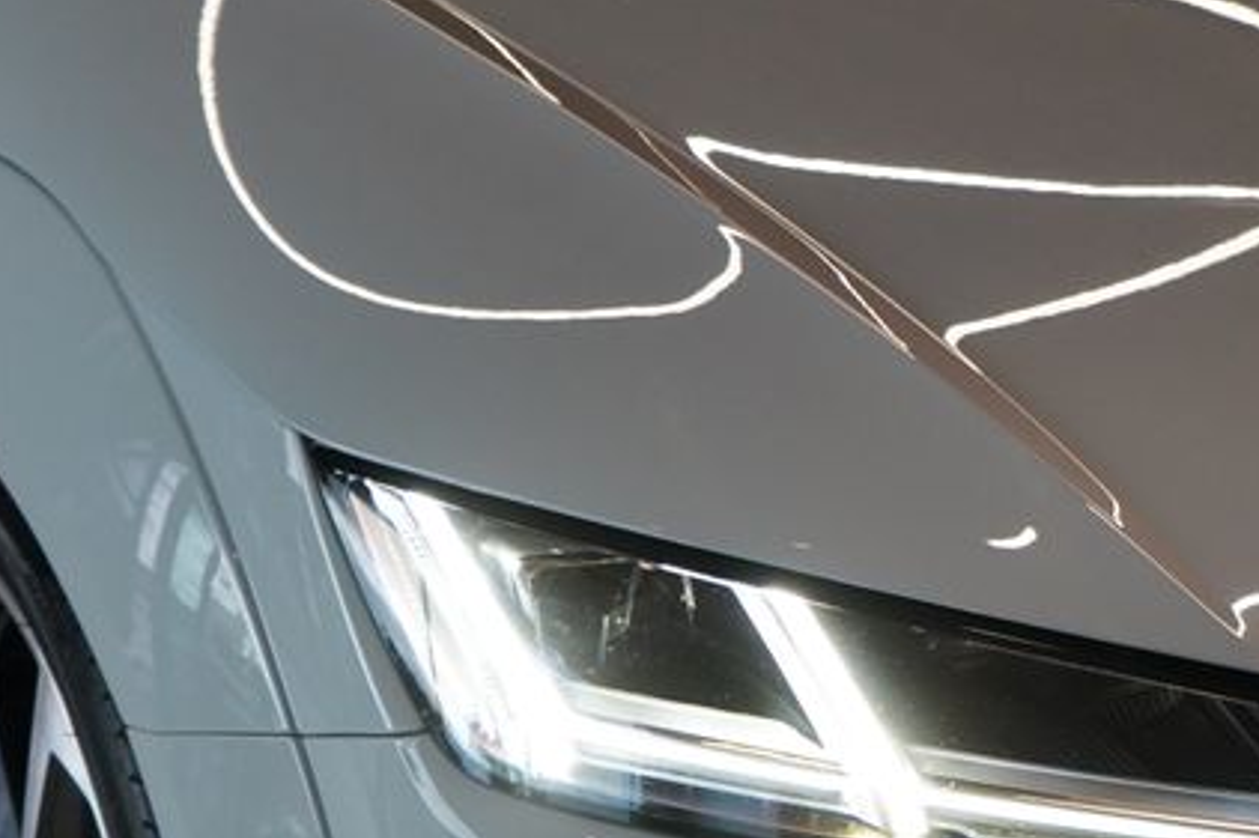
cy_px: 574
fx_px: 5943
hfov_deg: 12.1
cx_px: 844
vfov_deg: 8.1
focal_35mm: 170
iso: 4000
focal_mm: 70
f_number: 5.6
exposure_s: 1/160
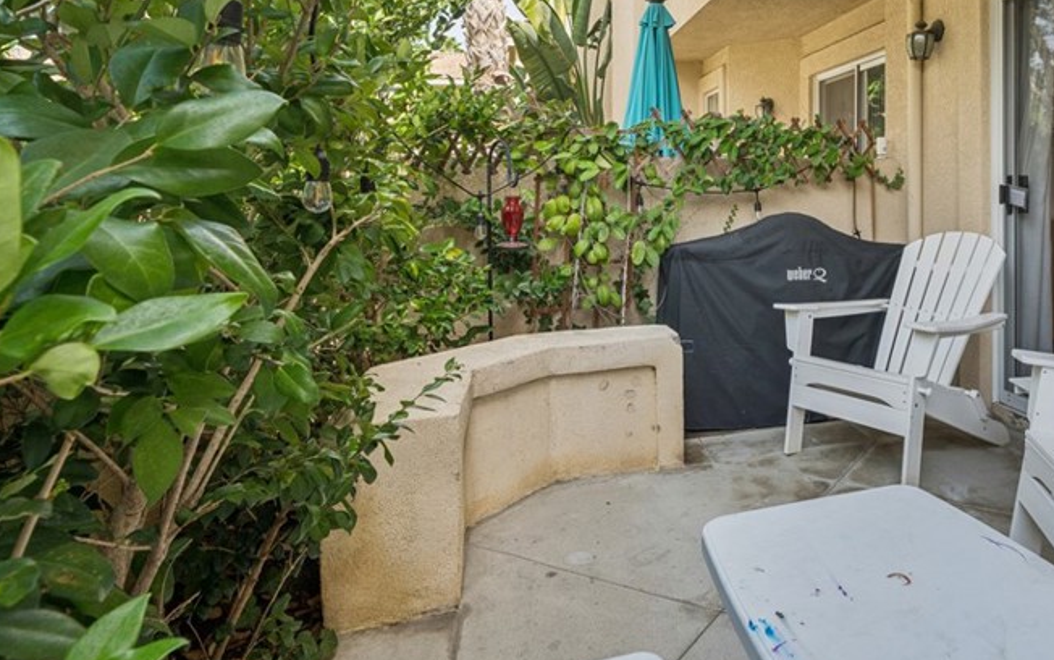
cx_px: 758
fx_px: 690
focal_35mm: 24
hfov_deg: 70.9
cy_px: 198
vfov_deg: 49.8
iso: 400
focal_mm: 15
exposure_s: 1/160
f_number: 8
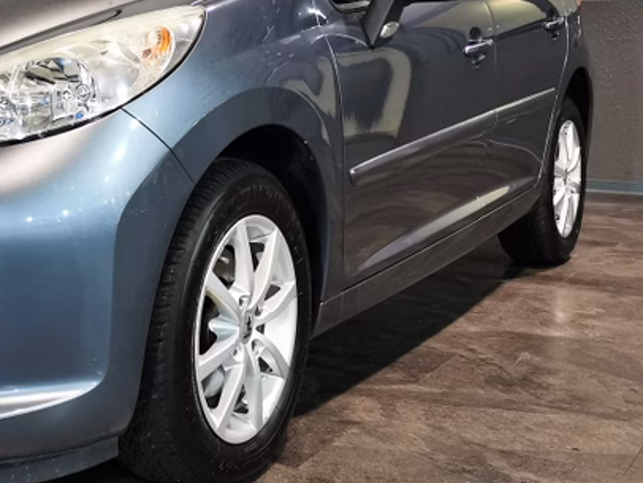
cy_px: 165
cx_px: 13
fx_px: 1171
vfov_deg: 23.2
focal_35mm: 63
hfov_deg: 28.9
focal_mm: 5.58
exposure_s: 1/50
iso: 200
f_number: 1.8
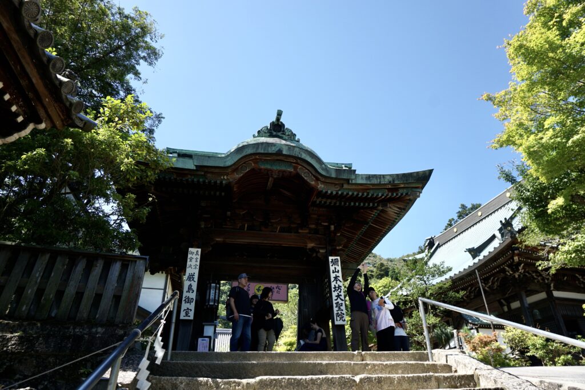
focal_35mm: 24
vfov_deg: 53.2
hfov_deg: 73.7
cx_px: 292
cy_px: 195
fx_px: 390
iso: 100
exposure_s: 1/200
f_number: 6.3
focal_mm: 16
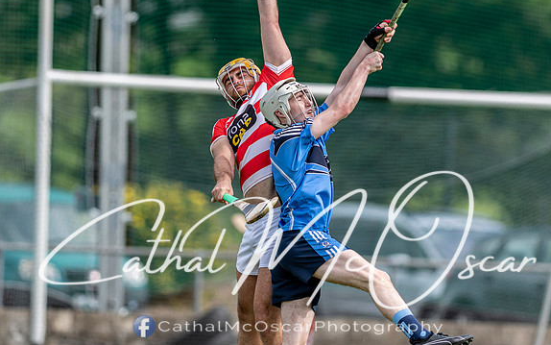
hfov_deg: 3.9
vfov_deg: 2.4
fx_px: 8186
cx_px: 233
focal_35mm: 545
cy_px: 160
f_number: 2.8
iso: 125
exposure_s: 1/1600
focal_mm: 300
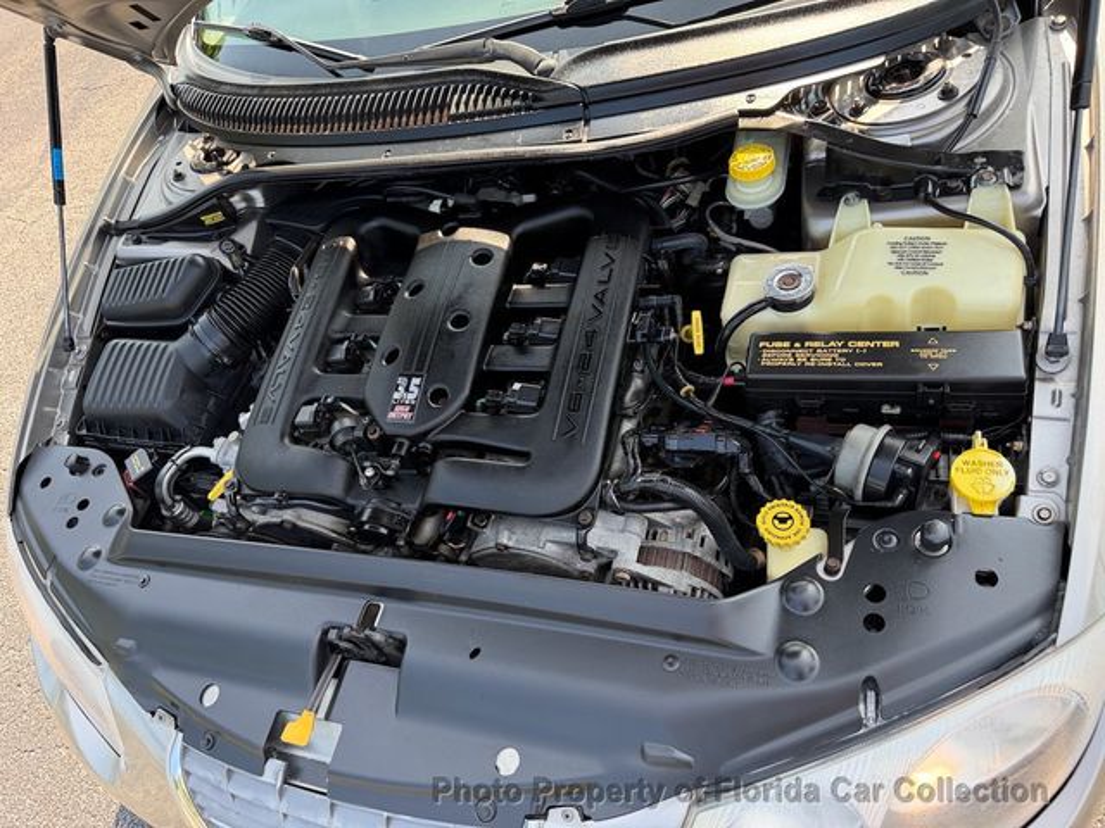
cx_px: 552
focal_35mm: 24
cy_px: 414
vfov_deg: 56.8
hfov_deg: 71.6
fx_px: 766
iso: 100
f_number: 1.78
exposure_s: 1/368
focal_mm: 6.76
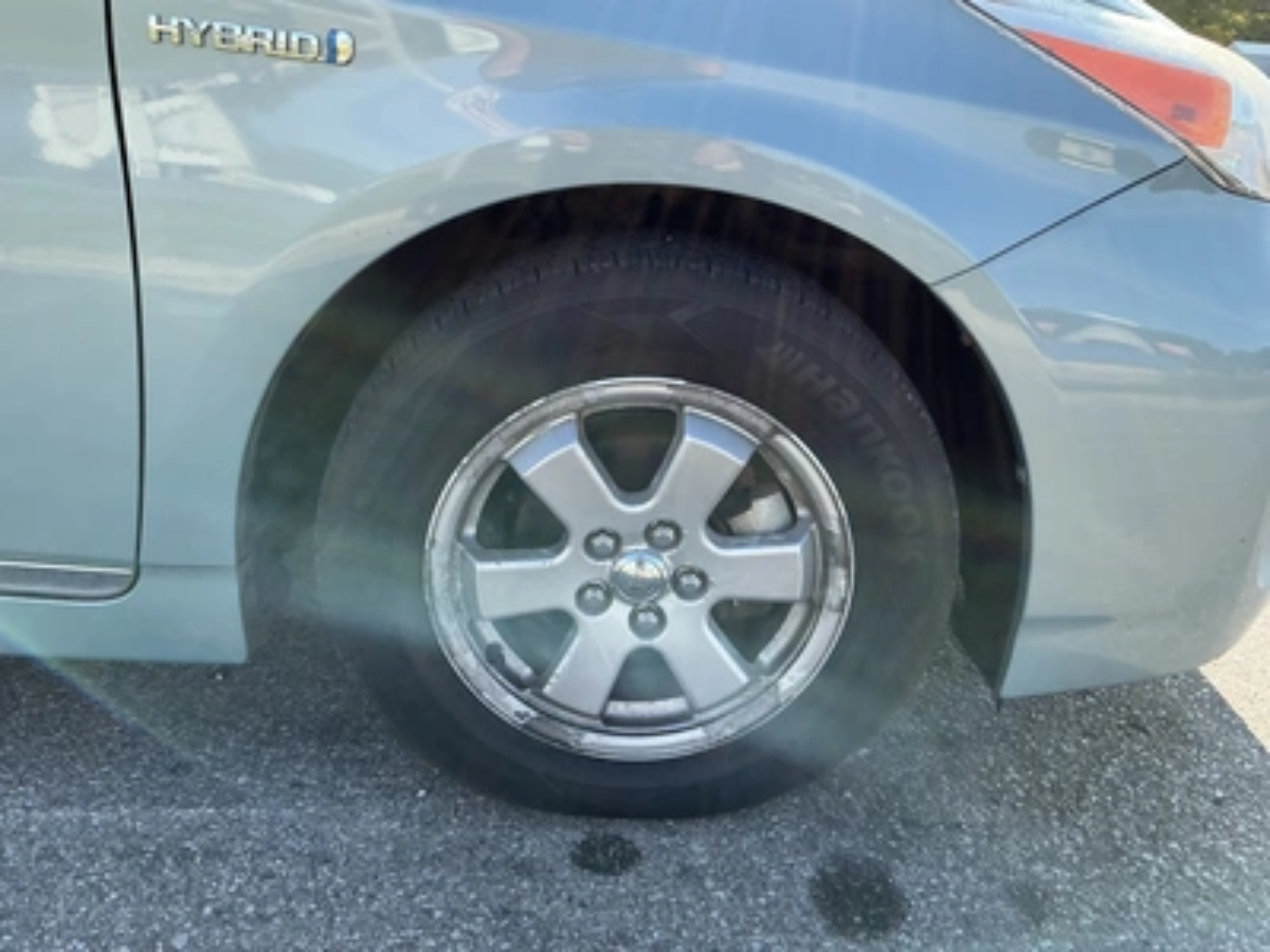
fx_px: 1027
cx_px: 635
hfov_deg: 63.4
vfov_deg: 49.7
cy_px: 476
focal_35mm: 28
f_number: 1.8
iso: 25
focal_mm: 3
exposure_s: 1/353
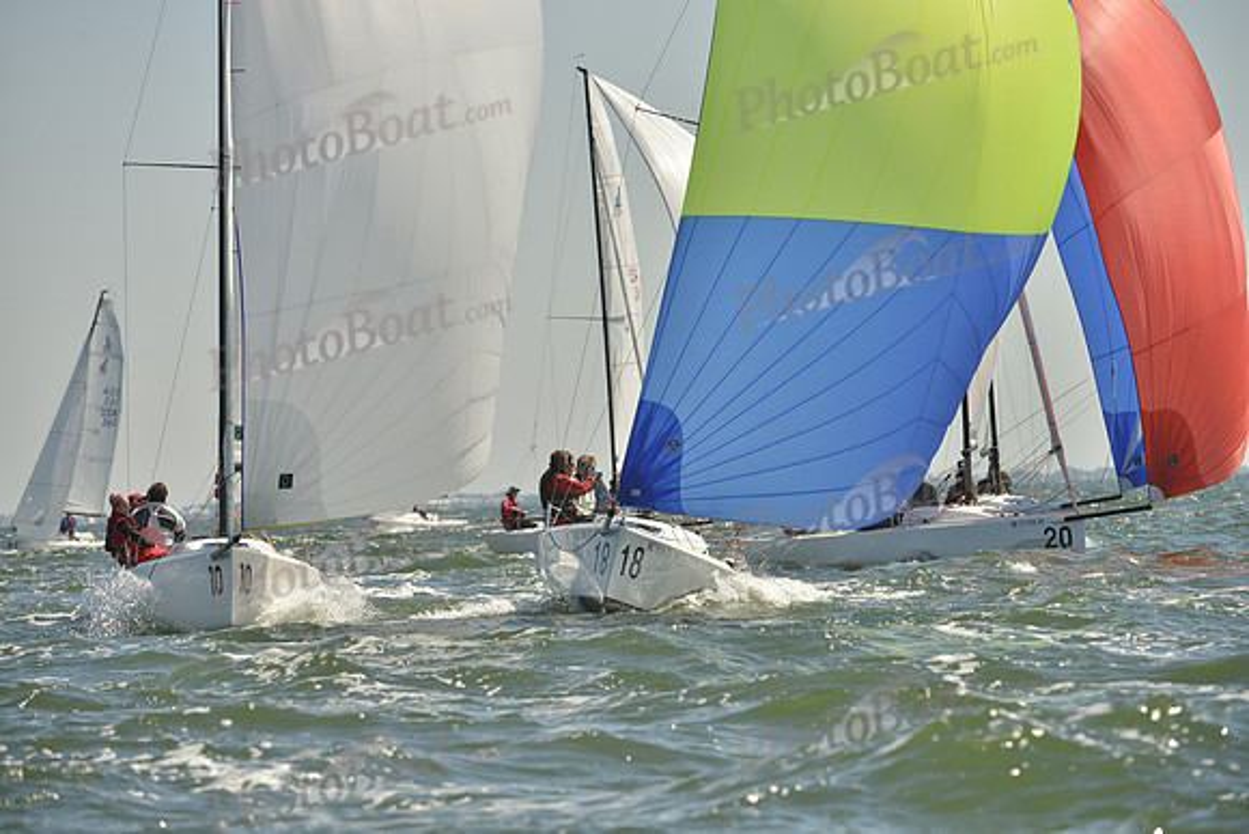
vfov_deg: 5.5
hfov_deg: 8.2
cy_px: 417
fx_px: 8675
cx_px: 624
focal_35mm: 250
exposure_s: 1/1250
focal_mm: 250
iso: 280
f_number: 7.1
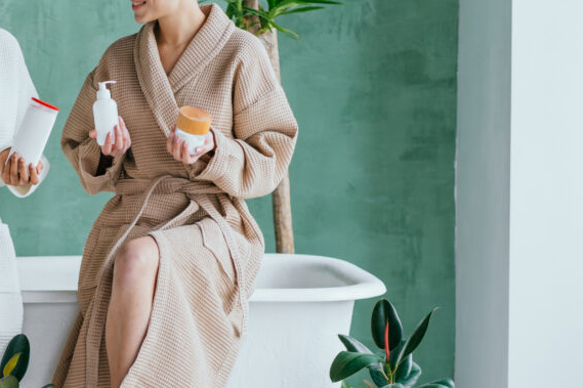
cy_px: 242
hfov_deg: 13.3
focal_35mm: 153
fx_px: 2477
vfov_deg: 9.0
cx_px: 84
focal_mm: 85
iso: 250
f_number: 2.5
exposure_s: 1/200
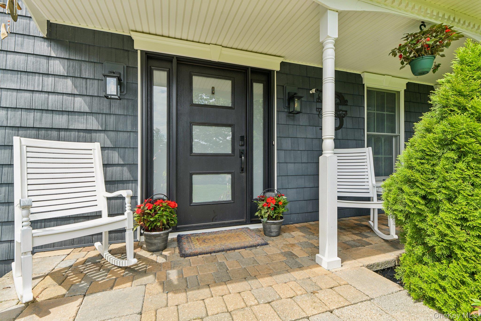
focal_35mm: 16
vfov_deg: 73.7
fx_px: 214
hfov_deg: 96.7
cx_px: 240
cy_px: 160
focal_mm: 16
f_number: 9
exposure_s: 1/125
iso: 160
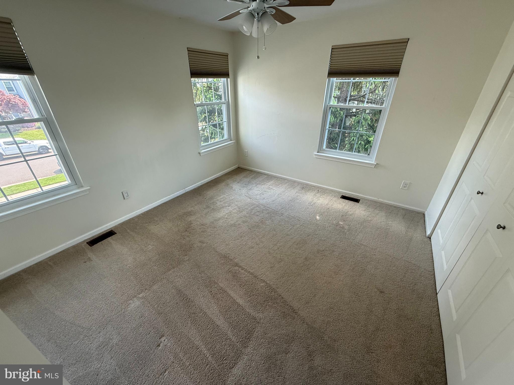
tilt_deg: -25.4
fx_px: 208
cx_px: 257
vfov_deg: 85.7
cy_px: 192
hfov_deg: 102.1
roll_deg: +0.0
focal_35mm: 14
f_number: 2.2
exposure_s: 1/120
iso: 160
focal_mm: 2.22
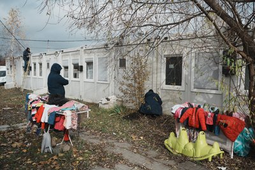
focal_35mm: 29
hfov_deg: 63.7
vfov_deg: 44.9
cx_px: 128
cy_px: 85
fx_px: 205
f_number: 4.5
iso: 100
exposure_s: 1/1000
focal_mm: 29
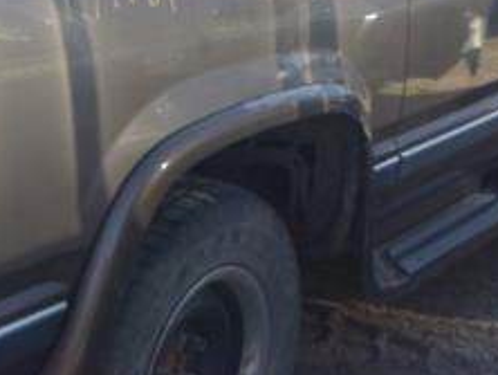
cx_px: 204
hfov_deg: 21.7
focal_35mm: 90
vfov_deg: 16.2
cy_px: 34
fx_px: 1296
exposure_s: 1/125
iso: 100
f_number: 3.9
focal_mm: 4.5
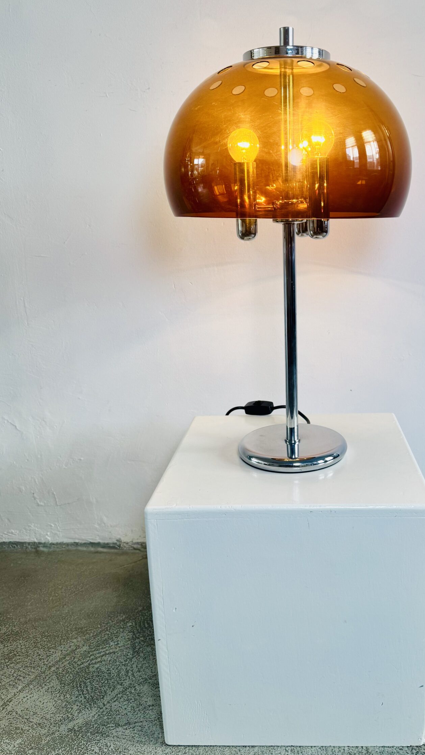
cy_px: 390
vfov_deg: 64.3
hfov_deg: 38.5
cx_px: 281
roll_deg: +2.1
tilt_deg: -14.6
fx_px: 601
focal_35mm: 30
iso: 64
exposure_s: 1/145
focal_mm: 6.76
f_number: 1.78
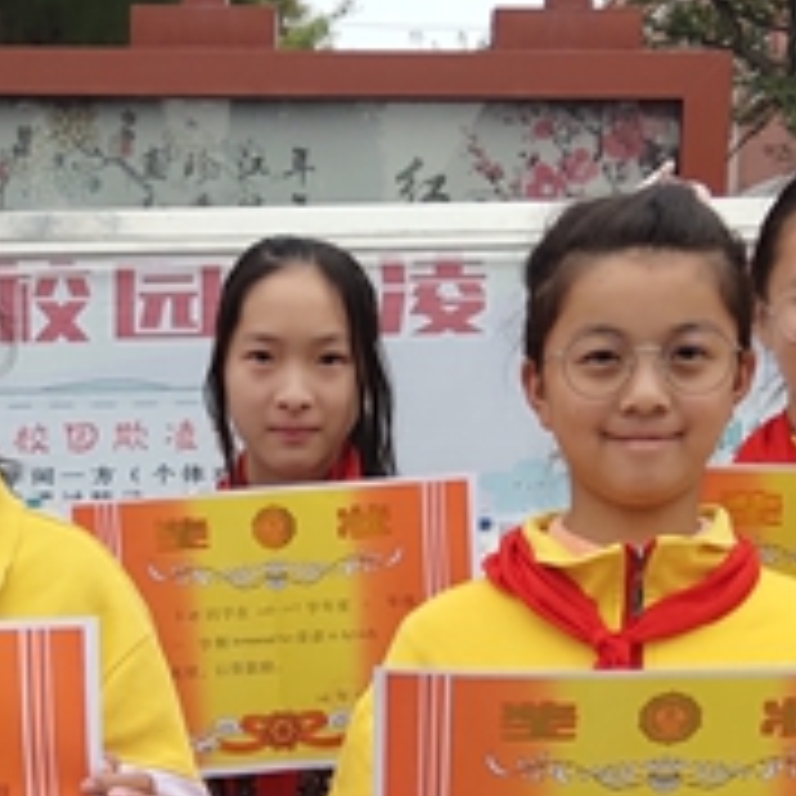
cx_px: 157
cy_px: 886
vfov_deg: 14.7
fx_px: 3018
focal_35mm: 116
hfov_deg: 14.9
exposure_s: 1/535
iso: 50
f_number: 1.8
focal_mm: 4.27
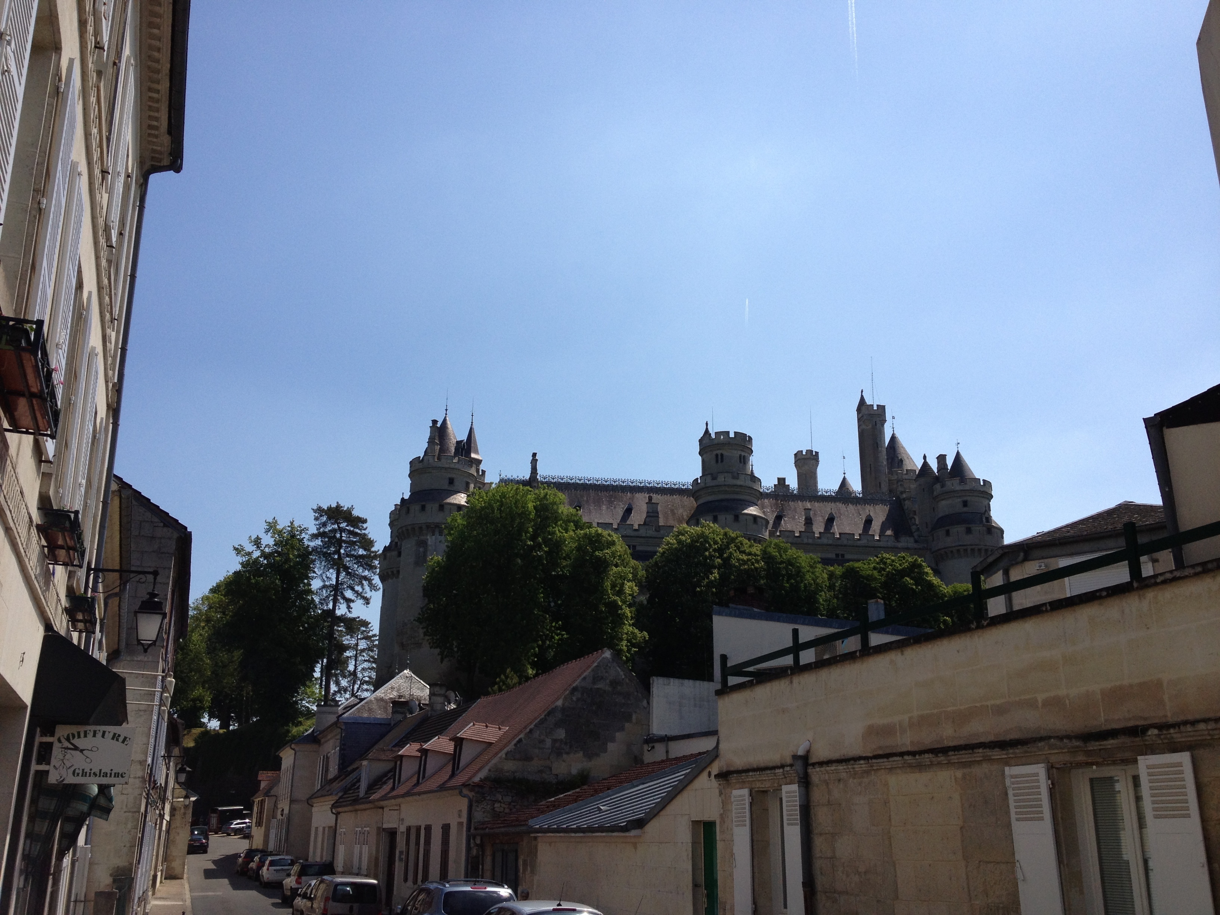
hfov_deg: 52.6
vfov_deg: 40.7
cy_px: 458
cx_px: 610
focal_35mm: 35
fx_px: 1234
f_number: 2.4
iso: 50
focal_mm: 4.28
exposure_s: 1/2304
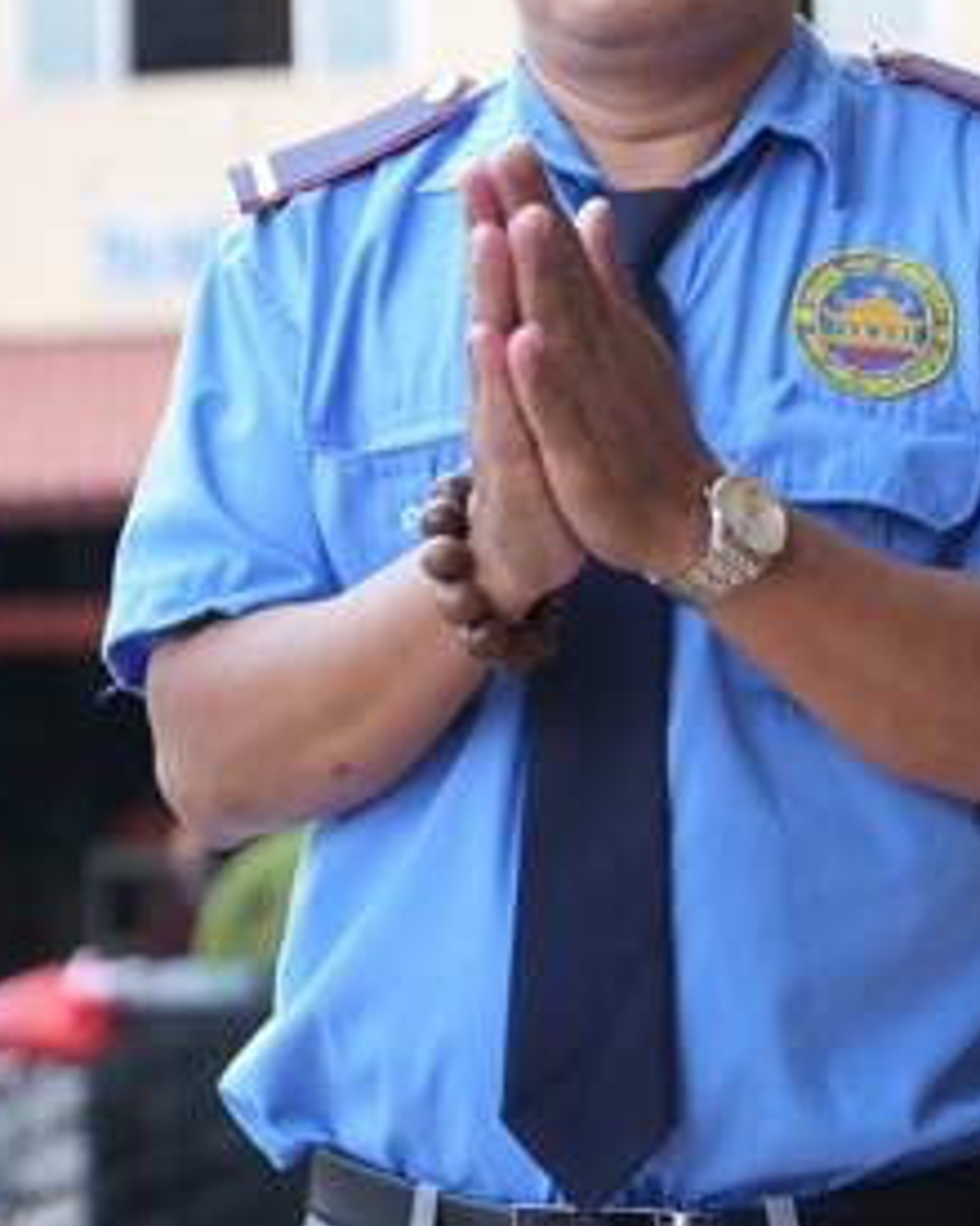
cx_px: 546
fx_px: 4097
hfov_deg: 13.6
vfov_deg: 16.9
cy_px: 285
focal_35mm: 113
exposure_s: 1/3200
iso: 2000
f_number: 2.5
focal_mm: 51
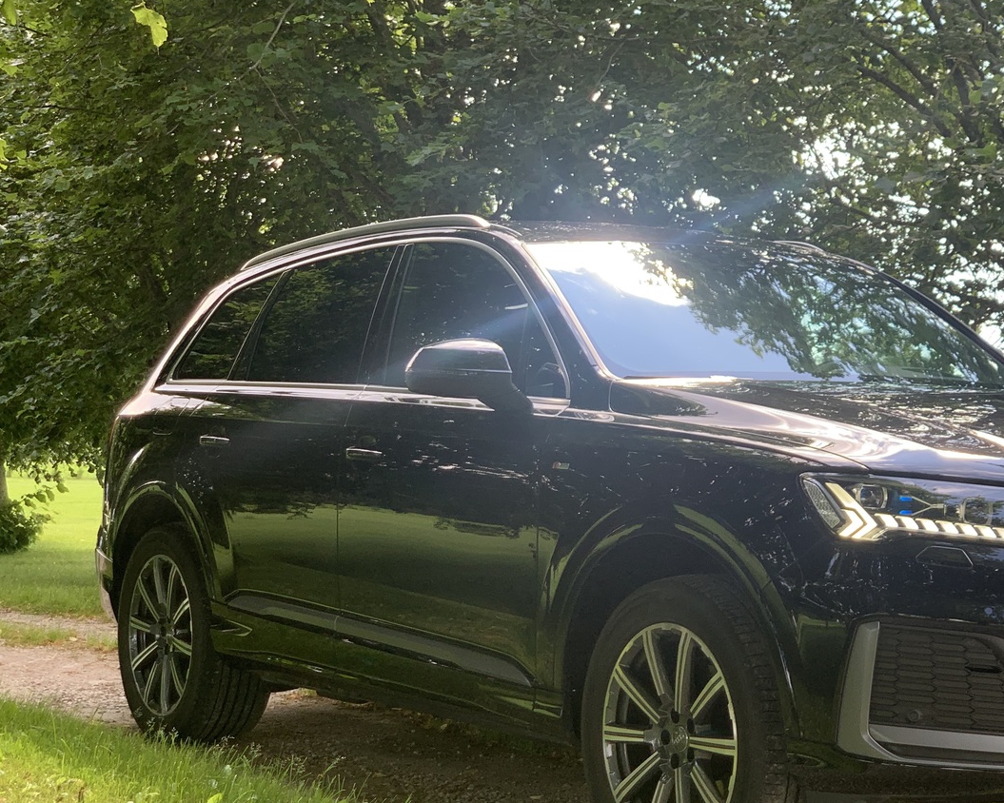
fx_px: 2288
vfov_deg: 19.8
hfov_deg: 24.6
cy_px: 538
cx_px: 706
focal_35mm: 77
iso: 16
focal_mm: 6
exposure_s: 1/134
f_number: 2.4
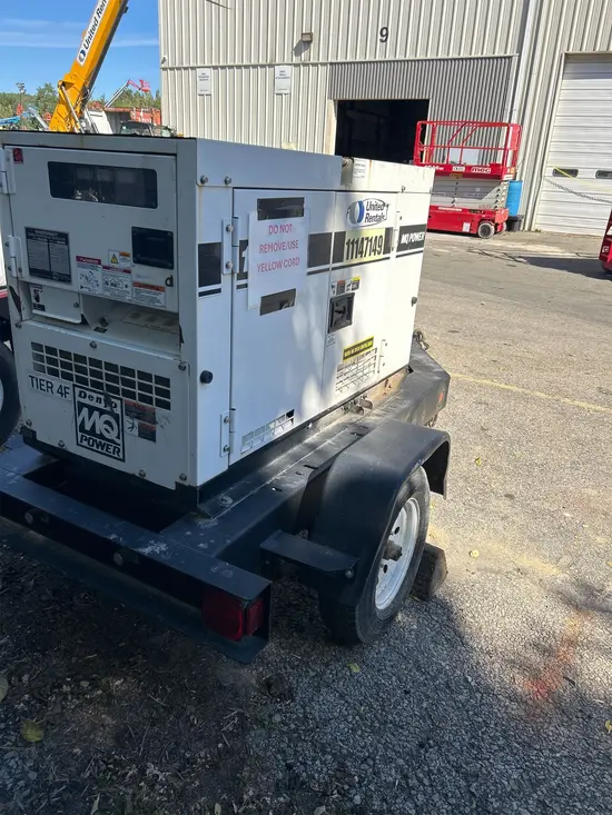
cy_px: 408
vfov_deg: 67.3
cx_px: 306
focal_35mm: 26
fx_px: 613
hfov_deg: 53.1
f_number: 1.5
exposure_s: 1/2457
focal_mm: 5.7
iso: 50
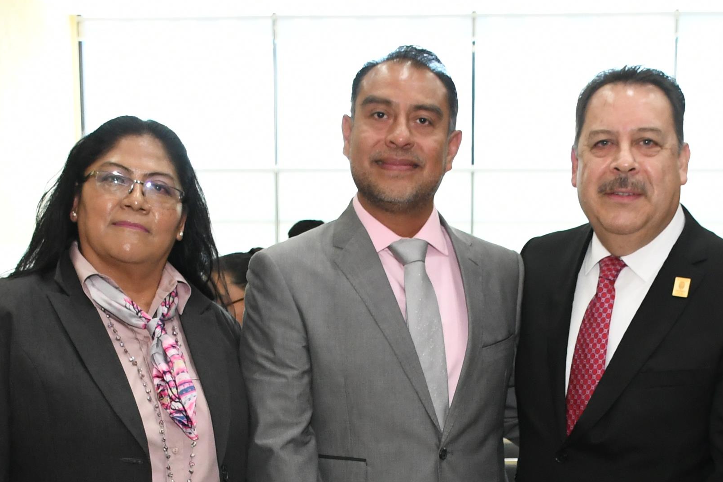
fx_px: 1406
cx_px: 446
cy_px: 578
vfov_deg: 18.4
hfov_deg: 28.8
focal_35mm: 70
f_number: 3.5
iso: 1600
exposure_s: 1/100
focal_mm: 18
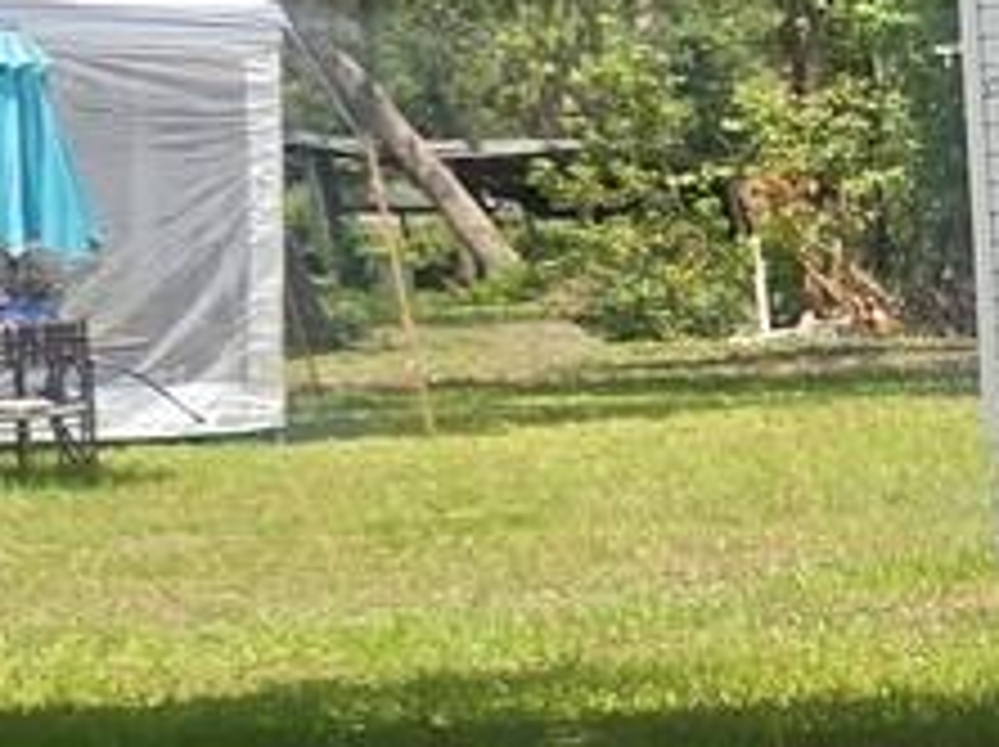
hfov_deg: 8.9
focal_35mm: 166
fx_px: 4786
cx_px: 3280
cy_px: 356
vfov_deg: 8.9
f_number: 1.7
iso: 12
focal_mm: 6.3
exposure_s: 1/375
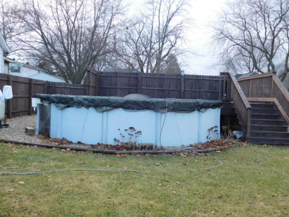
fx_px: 292
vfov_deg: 40.7
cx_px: 144
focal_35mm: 35
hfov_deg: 52.6
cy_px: 108
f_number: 3.8
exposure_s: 1/60
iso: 125
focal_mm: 6.2
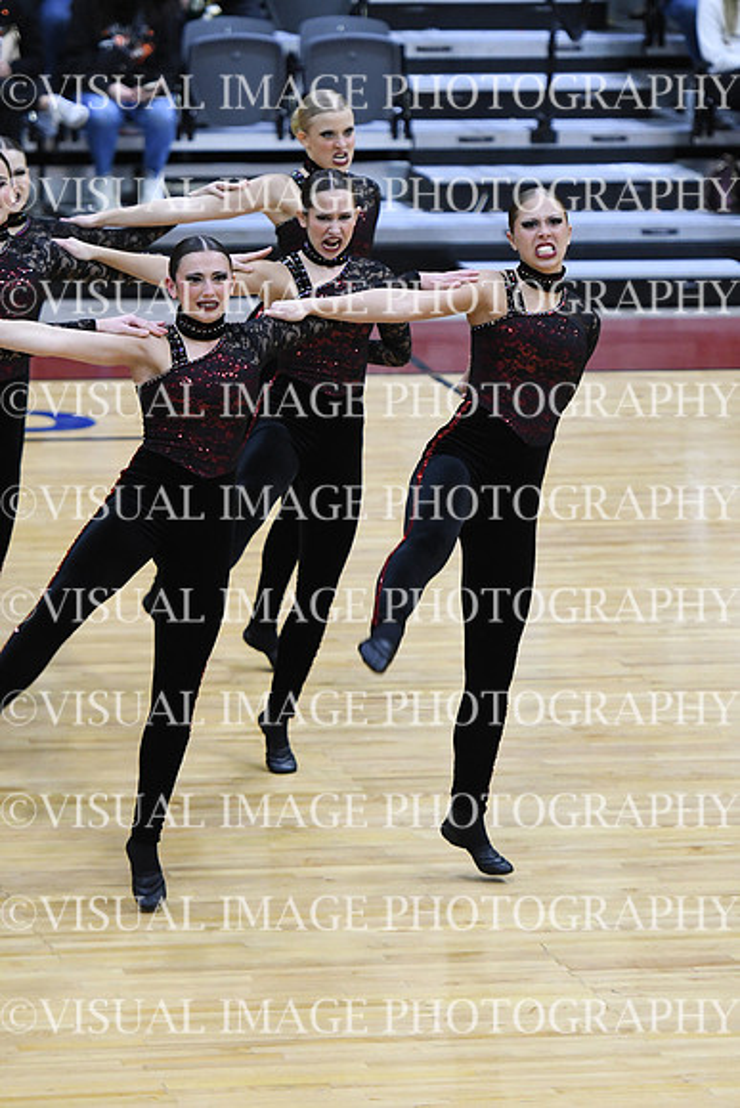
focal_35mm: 217
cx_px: 370
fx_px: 6686
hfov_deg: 6.3
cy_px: 554
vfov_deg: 9.5
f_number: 2.8
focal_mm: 145
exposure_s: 1/400
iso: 3200
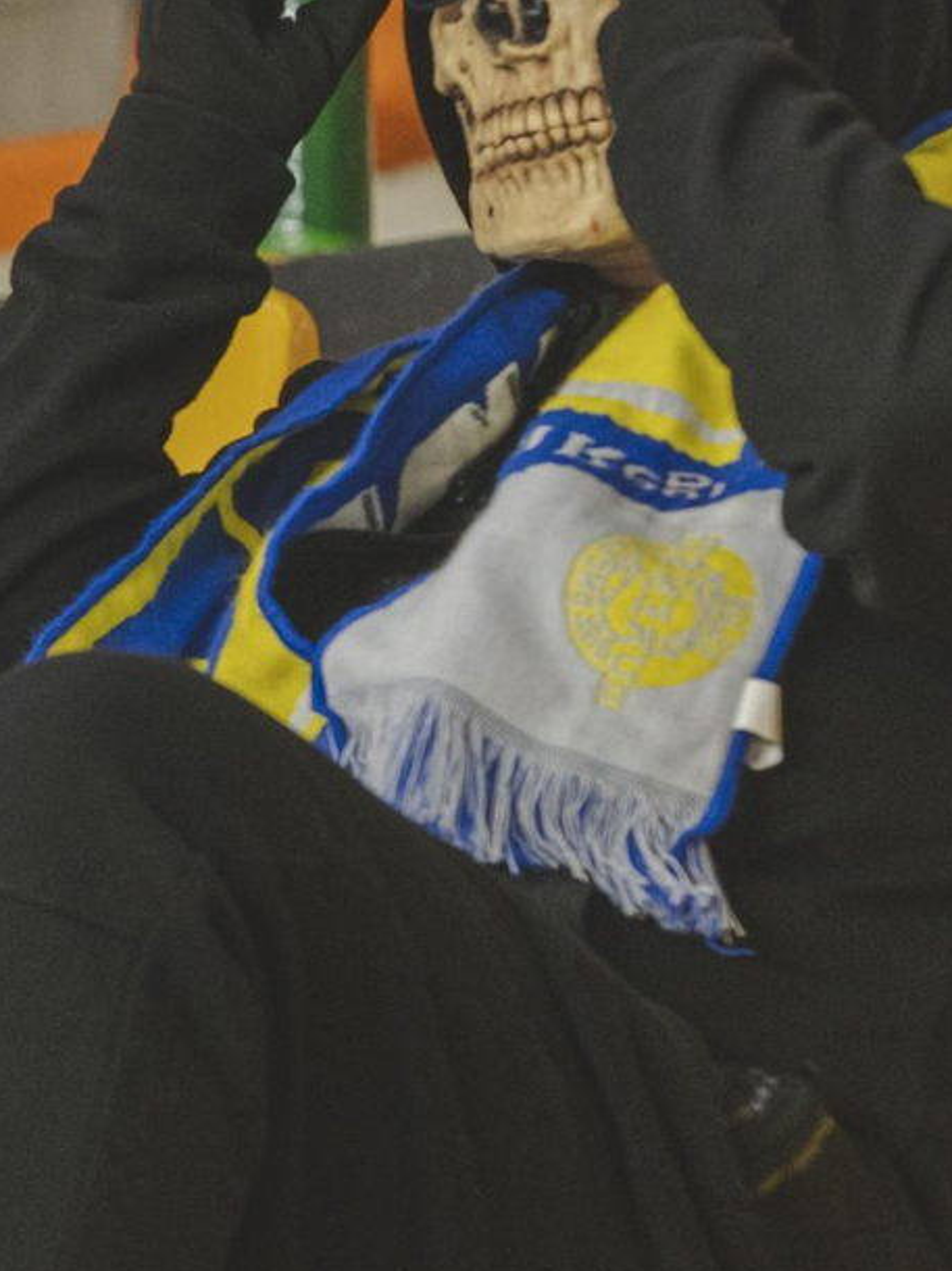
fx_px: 22861
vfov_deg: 3.2
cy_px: 492
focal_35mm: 623
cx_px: -140
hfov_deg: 2.4
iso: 800
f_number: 3.5
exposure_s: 1/250
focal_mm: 165
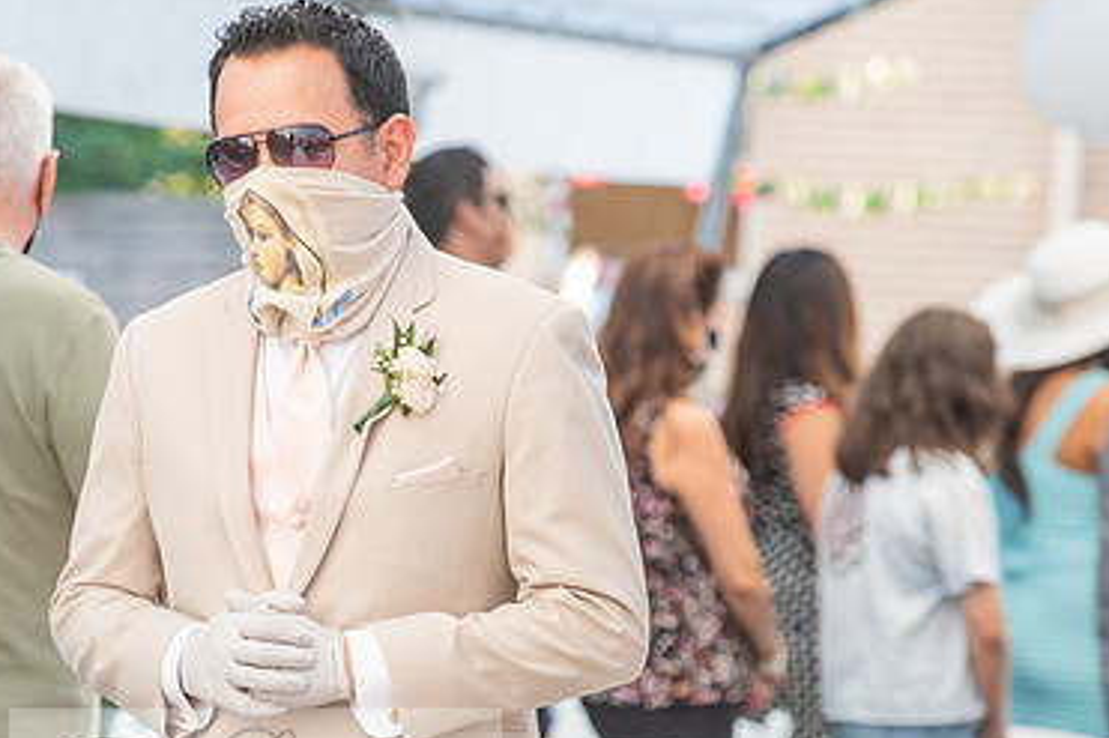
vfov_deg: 4.4
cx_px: 254
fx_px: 9637
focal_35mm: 313
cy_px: 497
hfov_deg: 6.6
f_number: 5.6
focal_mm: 200
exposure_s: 1/125
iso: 640
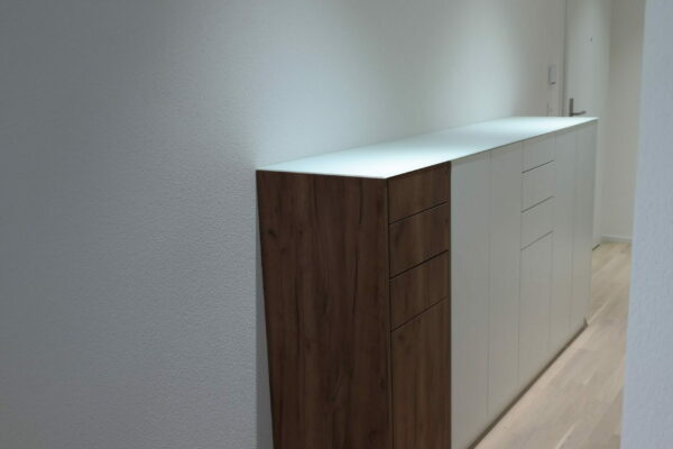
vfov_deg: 53.1
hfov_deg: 73.7
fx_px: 449
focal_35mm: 24
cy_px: 224
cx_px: 336
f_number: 2.4
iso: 200
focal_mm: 16
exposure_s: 1/60
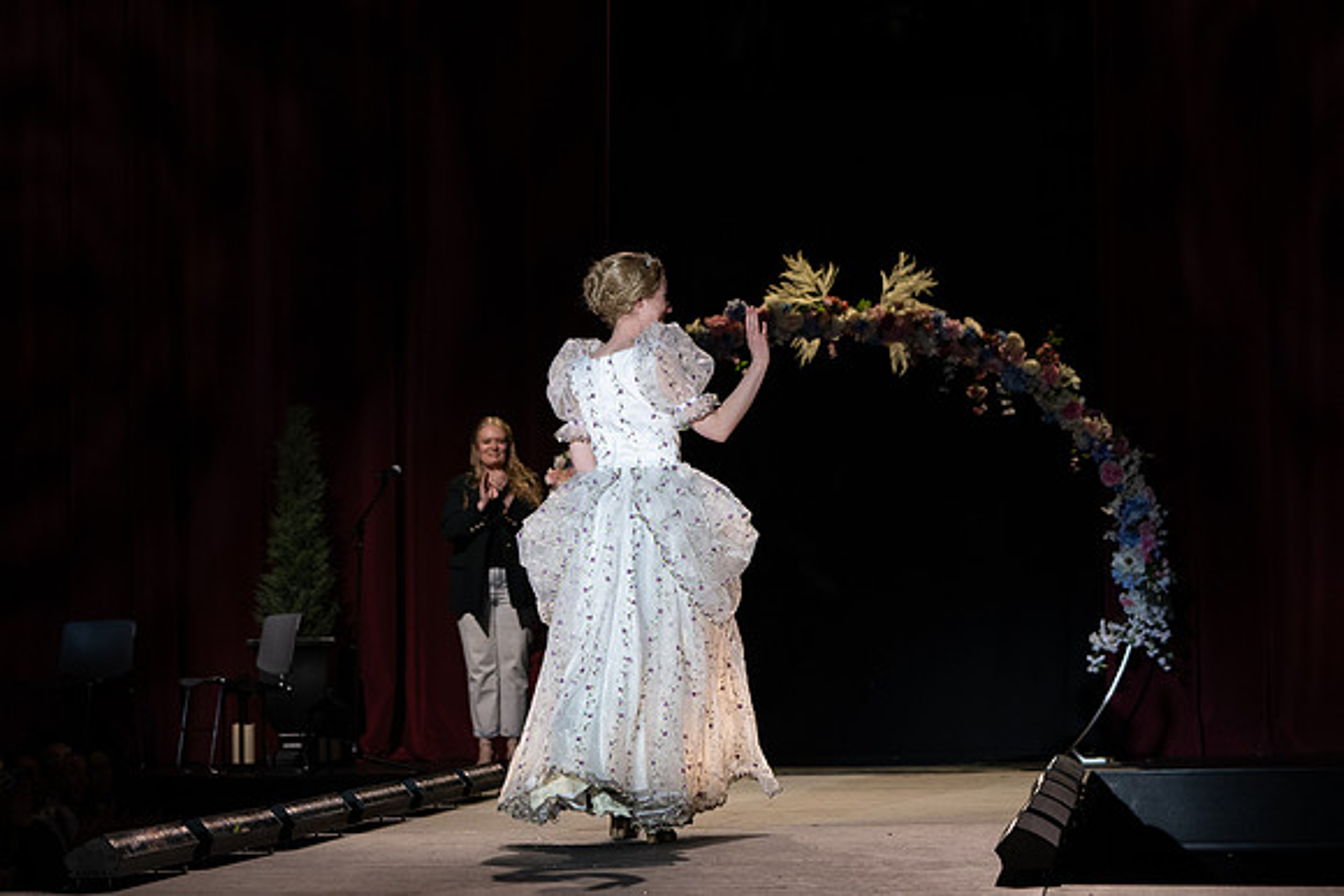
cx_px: 686
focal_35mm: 123
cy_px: 399
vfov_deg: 11.1
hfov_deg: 16.6
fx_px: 4598
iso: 800
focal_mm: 77
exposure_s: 1/640
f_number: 3.5
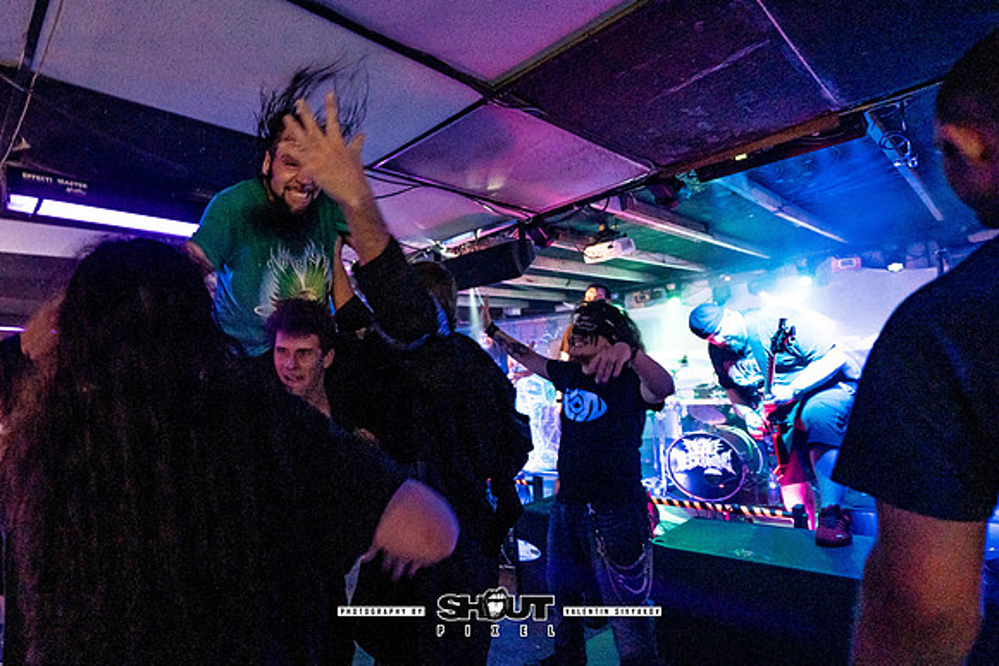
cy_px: 347
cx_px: 332
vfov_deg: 65.4
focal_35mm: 19
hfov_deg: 84.7
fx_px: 519
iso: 3200
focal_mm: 14
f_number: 2.8
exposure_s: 1/100
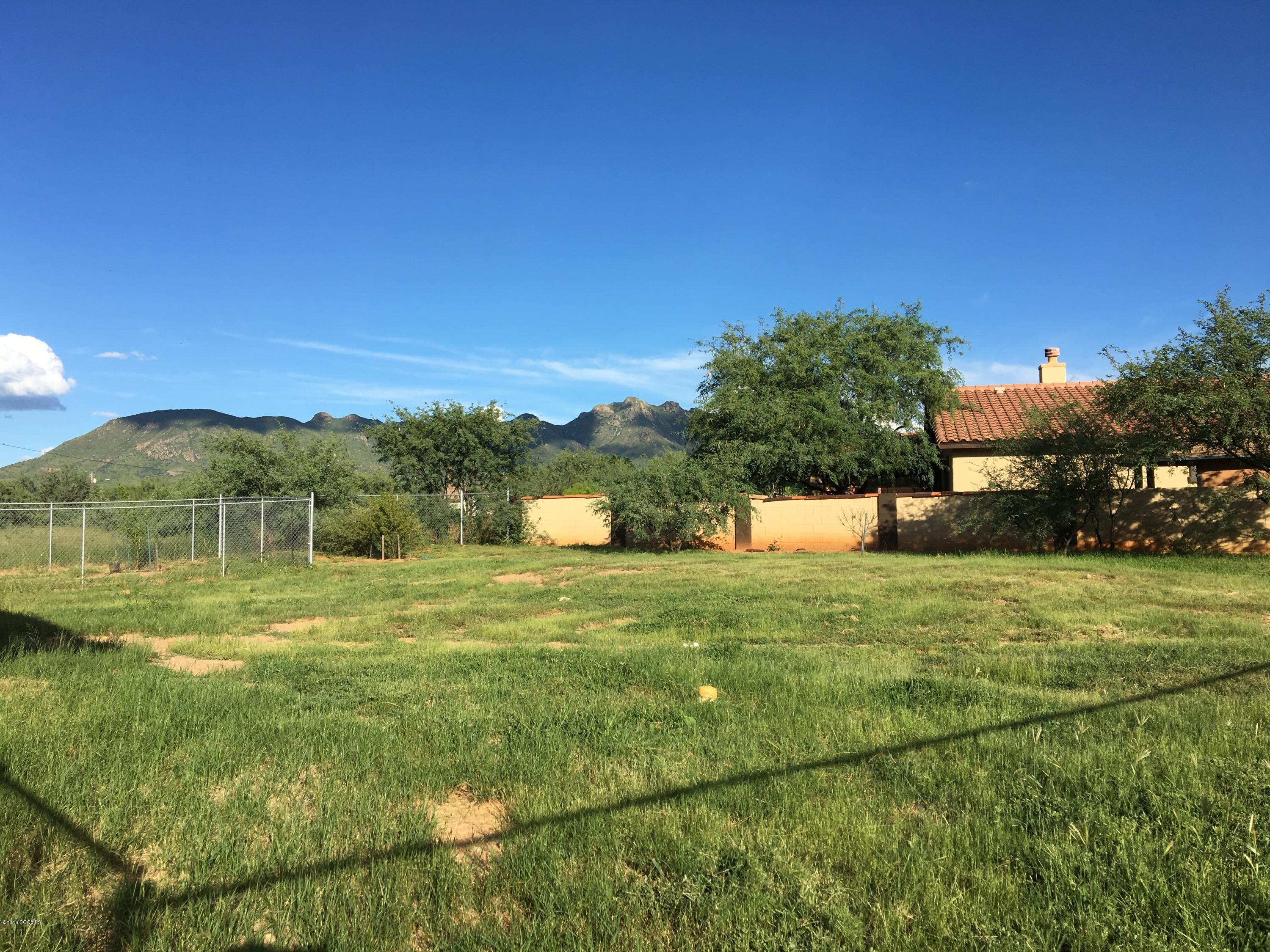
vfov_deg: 48.2
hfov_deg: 61.7
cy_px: 476
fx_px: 1064
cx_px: 635
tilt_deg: +2.6
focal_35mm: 29
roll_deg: -0.1
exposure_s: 1/1570
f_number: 2.2
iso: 25
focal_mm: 4.15
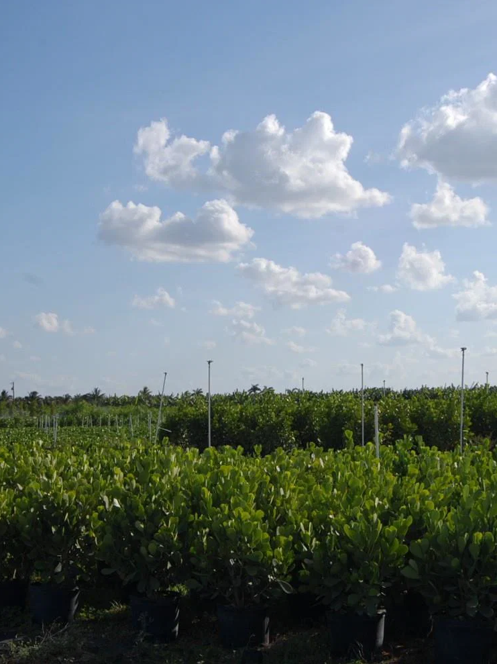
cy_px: 329
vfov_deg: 33.8
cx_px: 245
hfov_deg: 25.6
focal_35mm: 57
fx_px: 1092
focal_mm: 26
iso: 200
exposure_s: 1/400
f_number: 10
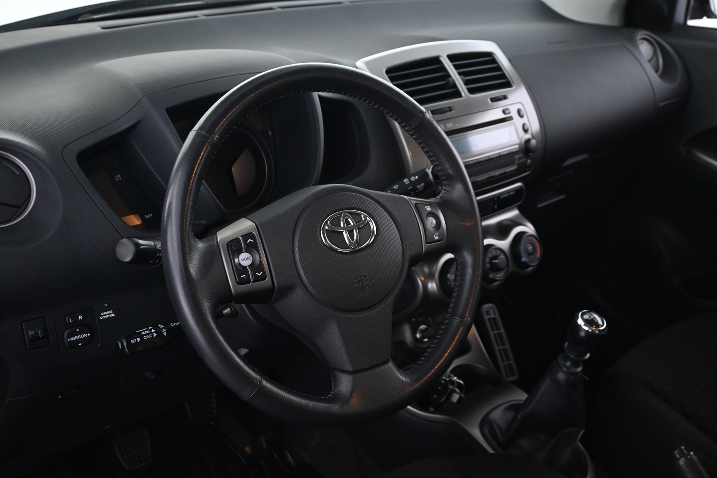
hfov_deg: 53.1
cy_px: 239
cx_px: 358
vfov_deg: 36.9
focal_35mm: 36
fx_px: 717
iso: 1600
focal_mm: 24
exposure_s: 1/10
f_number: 4.2
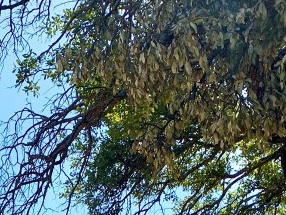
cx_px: -6
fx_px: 769
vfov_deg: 14.6
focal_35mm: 93
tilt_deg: +6.5
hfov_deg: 20.3
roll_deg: -0.9
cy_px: 342
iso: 25
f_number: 1.8
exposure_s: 1/1953
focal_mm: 4.25
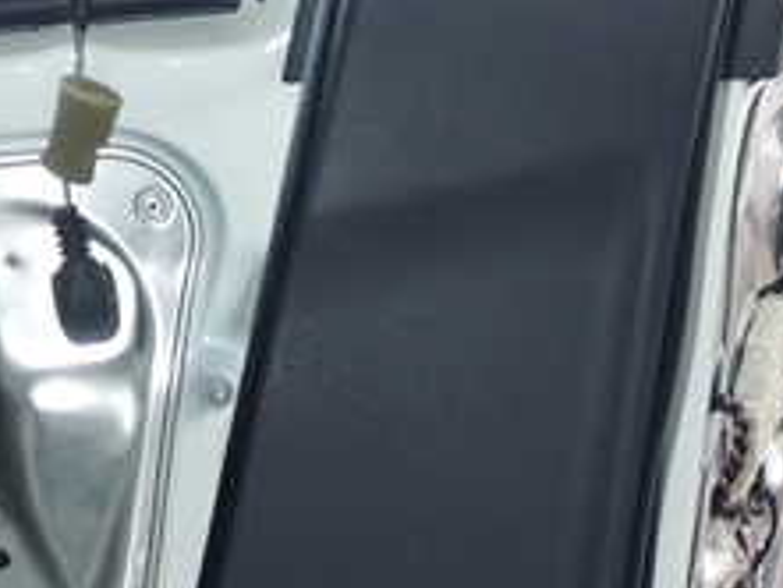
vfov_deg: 16.4
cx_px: 422
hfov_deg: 22.5
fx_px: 1969
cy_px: 680
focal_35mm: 87
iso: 200
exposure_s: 1/50
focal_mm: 5.79
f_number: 2.4
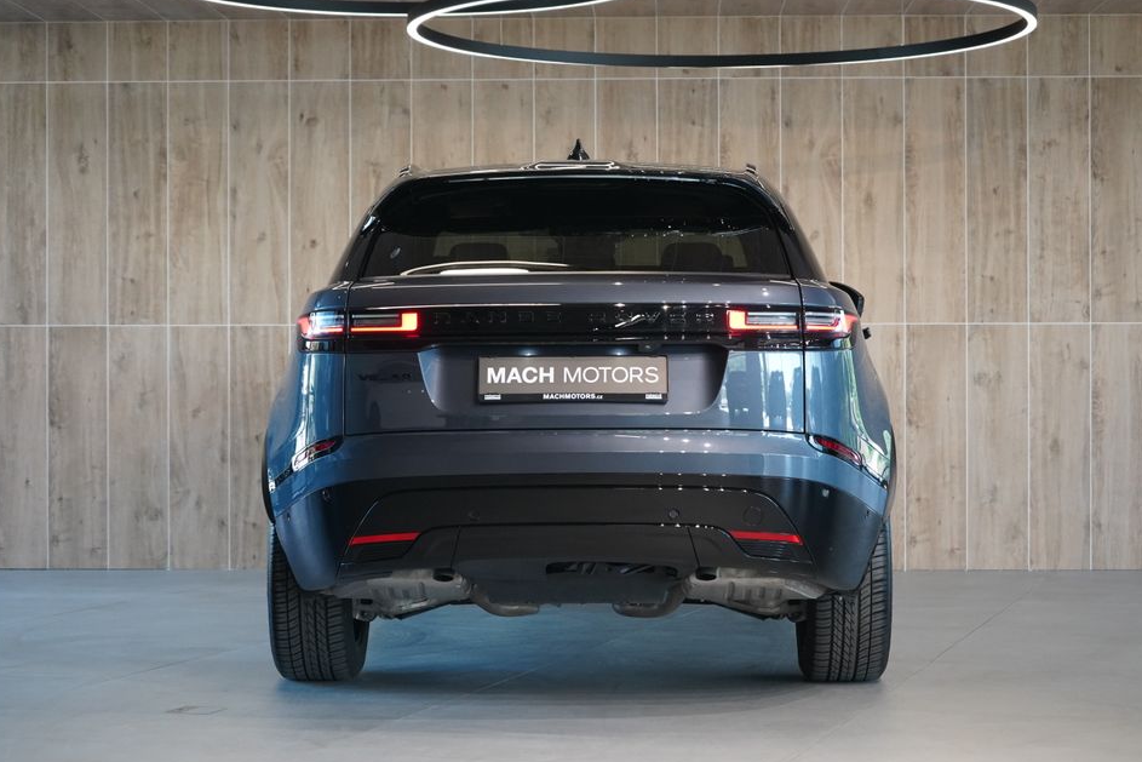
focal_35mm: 76
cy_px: 368
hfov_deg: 26.6
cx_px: 586
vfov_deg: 18.0
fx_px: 2411
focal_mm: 70
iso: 4000
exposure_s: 1/160
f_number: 5.6
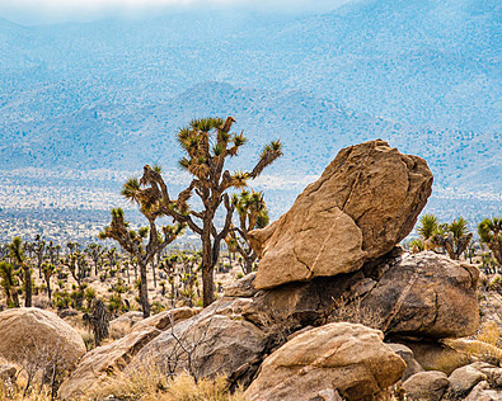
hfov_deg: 14.0
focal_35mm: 138
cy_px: 183
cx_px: 235
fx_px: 2050
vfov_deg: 11.2
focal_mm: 100
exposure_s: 1/1000
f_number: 4
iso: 100
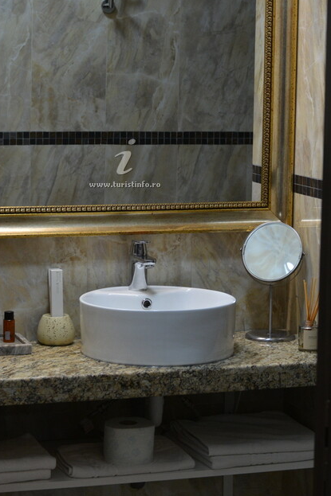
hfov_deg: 13.4
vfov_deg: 20.0
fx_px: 1407
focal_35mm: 102
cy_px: 174
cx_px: 136
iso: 1000
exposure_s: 1/100
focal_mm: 62
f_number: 5
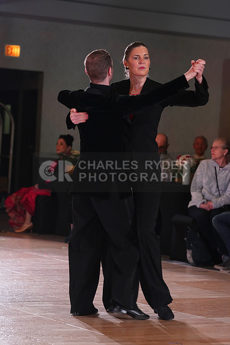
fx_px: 1178
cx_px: 115
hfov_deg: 11.2
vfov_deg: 16.6
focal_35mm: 123
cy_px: 172
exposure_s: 1/250
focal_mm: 123
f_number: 4.5
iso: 3200
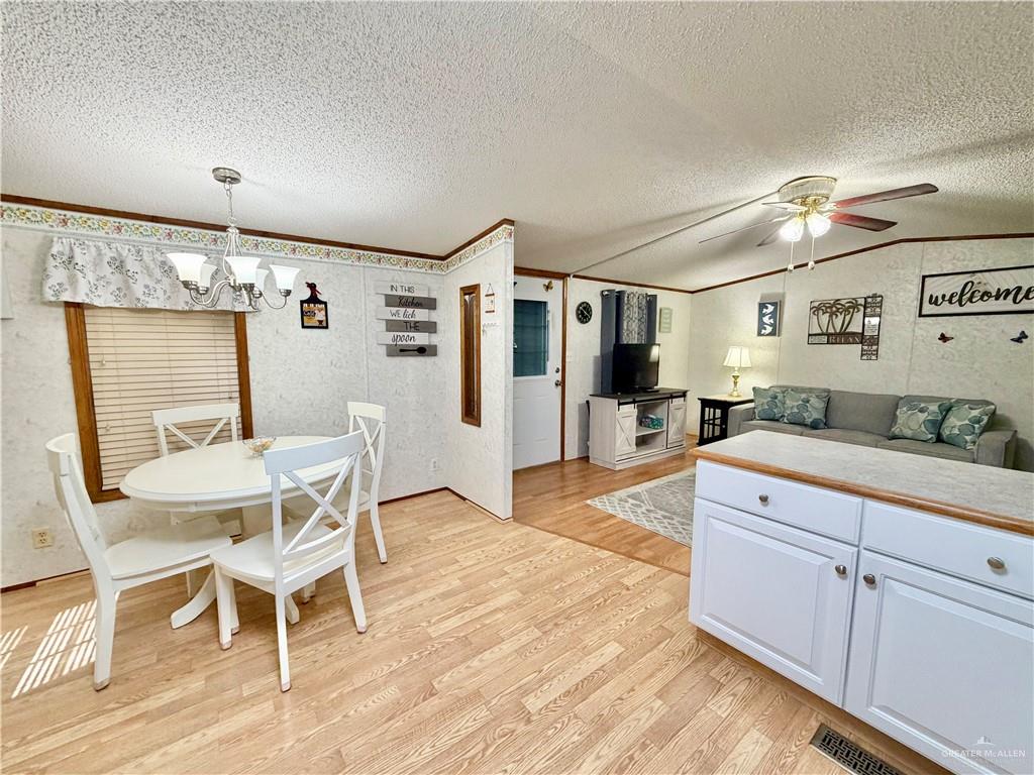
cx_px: 517
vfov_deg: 85.7
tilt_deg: -6.4
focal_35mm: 14
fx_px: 418
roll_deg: -0.1
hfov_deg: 102.1
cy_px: 388
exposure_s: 1/120
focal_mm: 2.22
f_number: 2.2
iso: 250
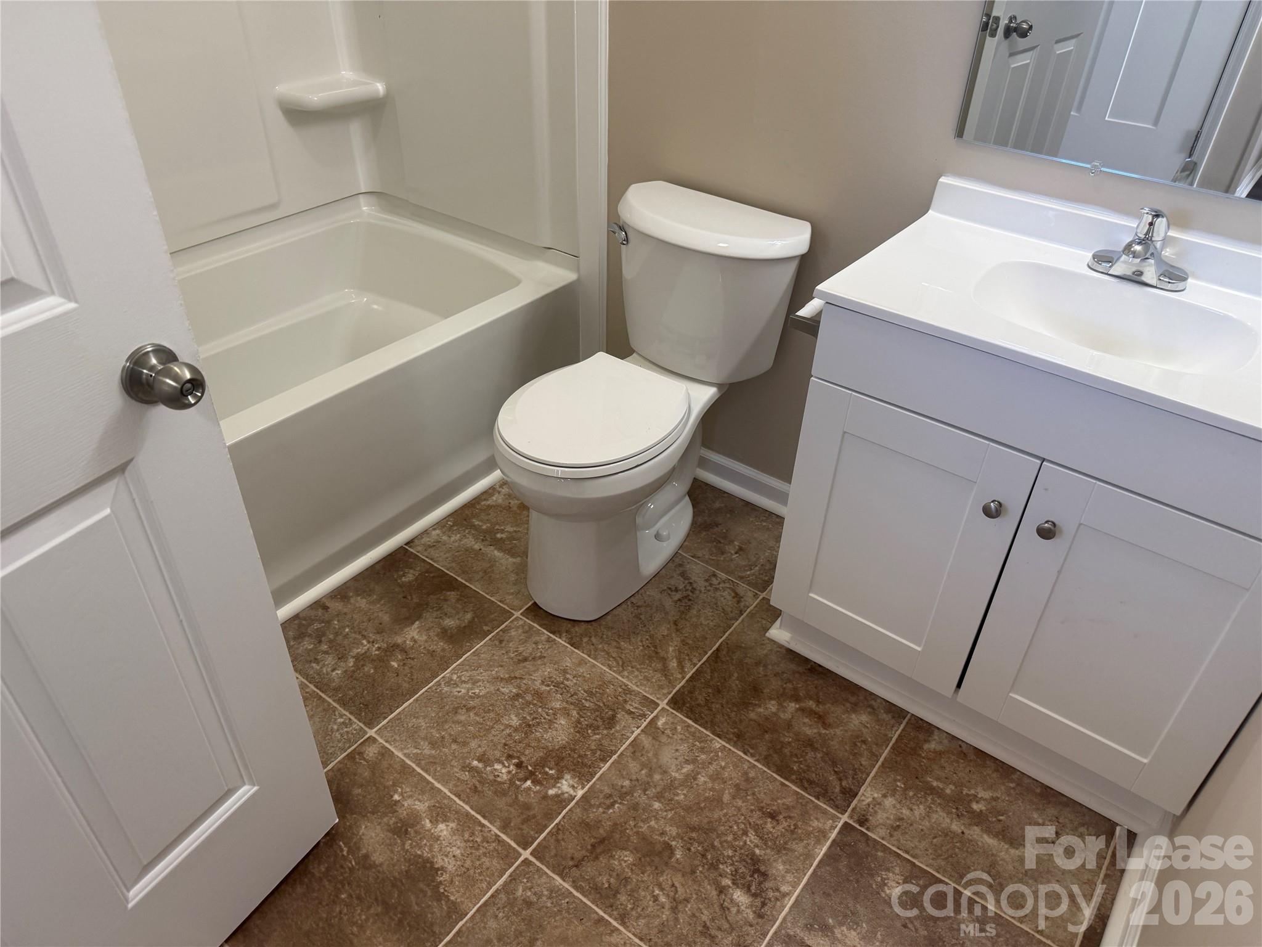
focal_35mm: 24
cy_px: 474
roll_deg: -2.2
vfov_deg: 56.8
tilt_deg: -35.0
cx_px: 631
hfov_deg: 71.6
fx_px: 875
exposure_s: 1/120
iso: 160
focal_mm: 6.76
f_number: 1.78
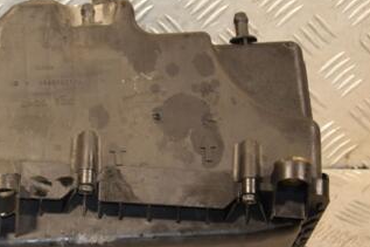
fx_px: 1459
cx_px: 65
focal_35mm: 142
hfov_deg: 14.4
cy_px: 126
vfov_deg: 9.7
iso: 800
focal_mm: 50
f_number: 5
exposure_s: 1/125
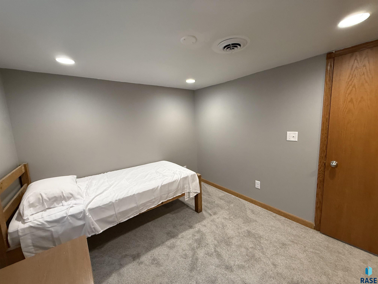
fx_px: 153
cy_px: 142
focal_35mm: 14
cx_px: 189
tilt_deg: -5.9
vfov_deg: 85.7
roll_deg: +2.5
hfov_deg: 102.1
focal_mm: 2.22
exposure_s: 1/60
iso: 250
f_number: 2.2
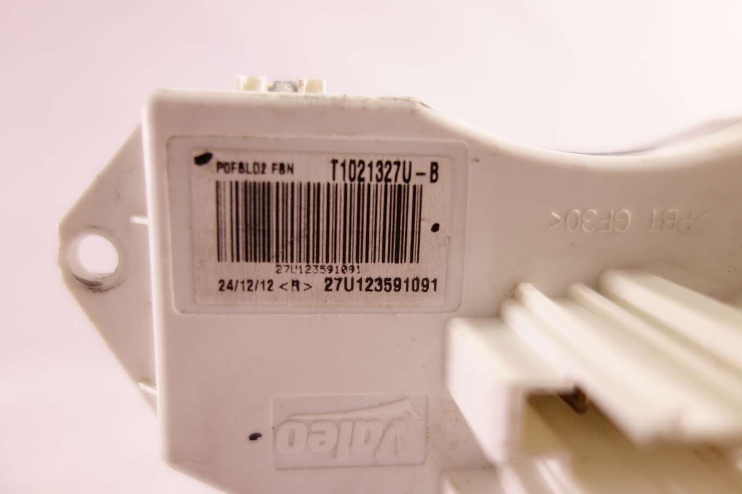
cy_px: 247
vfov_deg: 46.4
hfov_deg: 65.5
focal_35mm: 28
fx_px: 577
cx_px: 371
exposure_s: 1/100
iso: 200
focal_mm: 10.4
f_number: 2
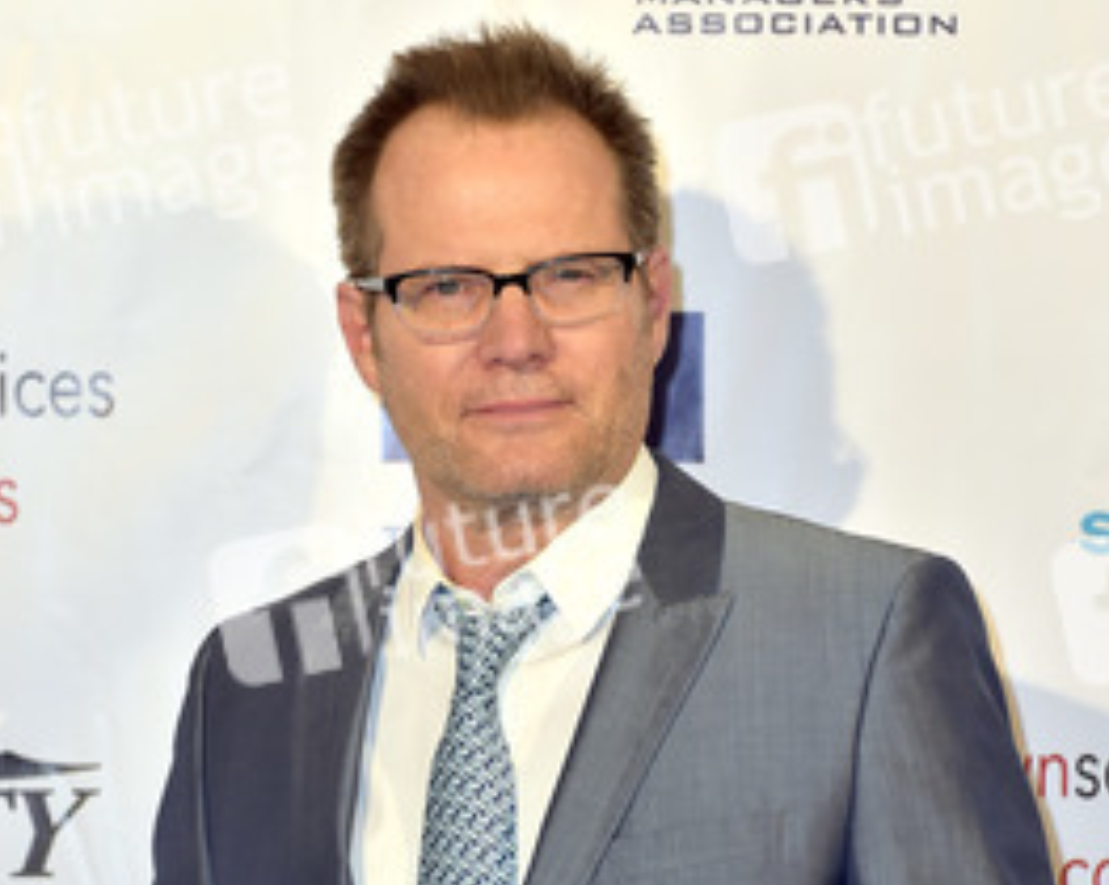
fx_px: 3280
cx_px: 550
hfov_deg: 19.2
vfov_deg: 15.2
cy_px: 796
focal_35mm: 100
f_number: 4.5
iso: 400
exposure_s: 1/320
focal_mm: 70
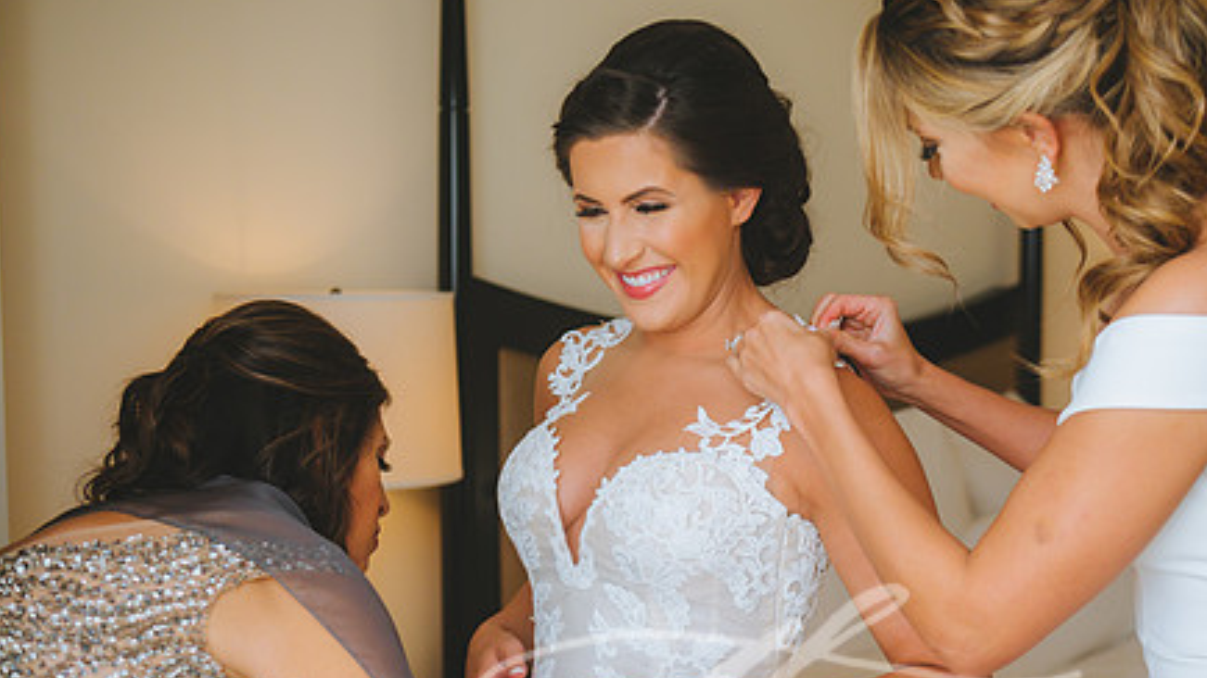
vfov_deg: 21.4
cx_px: 748
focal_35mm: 56
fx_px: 1792
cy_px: 428
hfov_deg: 37.0
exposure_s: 1/1000
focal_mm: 40
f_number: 2.8
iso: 1000
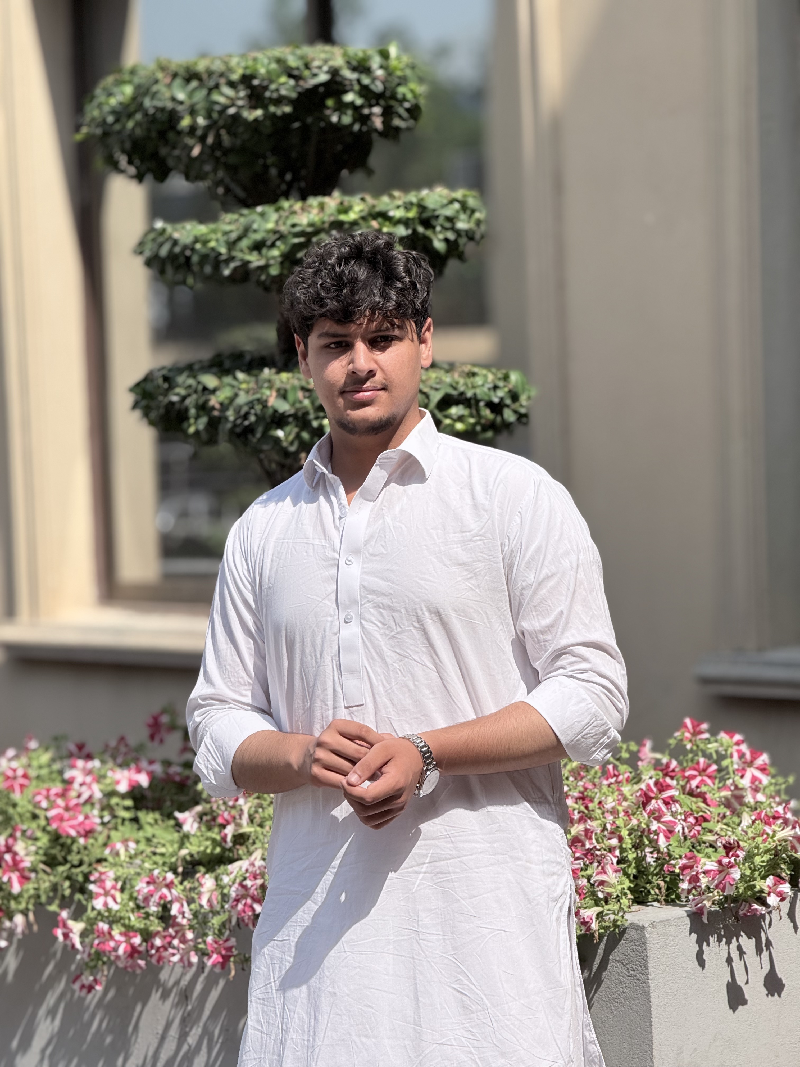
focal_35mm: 120
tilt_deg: -2.5
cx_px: 400
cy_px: 534
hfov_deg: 12.3
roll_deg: +1.9
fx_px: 3698
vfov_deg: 16.4
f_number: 2.8
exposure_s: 1/1689
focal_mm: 15.66
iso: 50
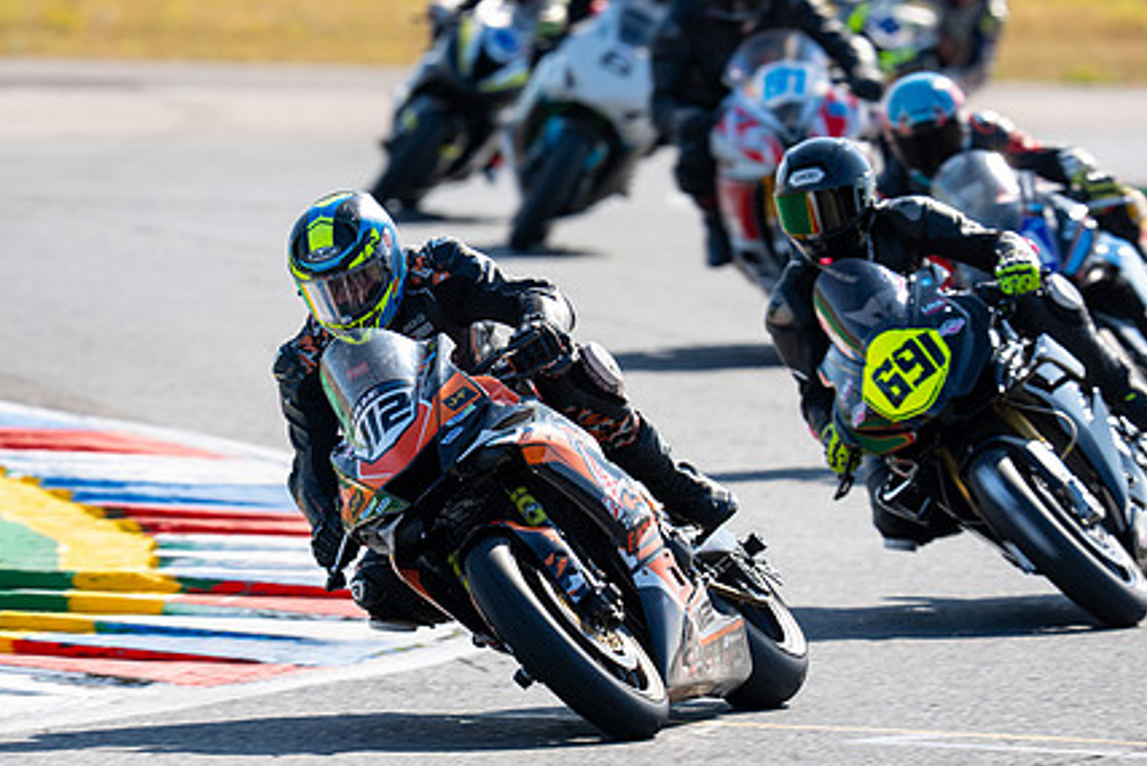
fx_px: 17305
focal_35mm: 543
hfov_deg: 3.8
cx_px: 459
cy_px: 370
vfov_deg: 2.5
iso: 100
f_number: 5.6
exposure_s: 1/320
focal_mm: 400
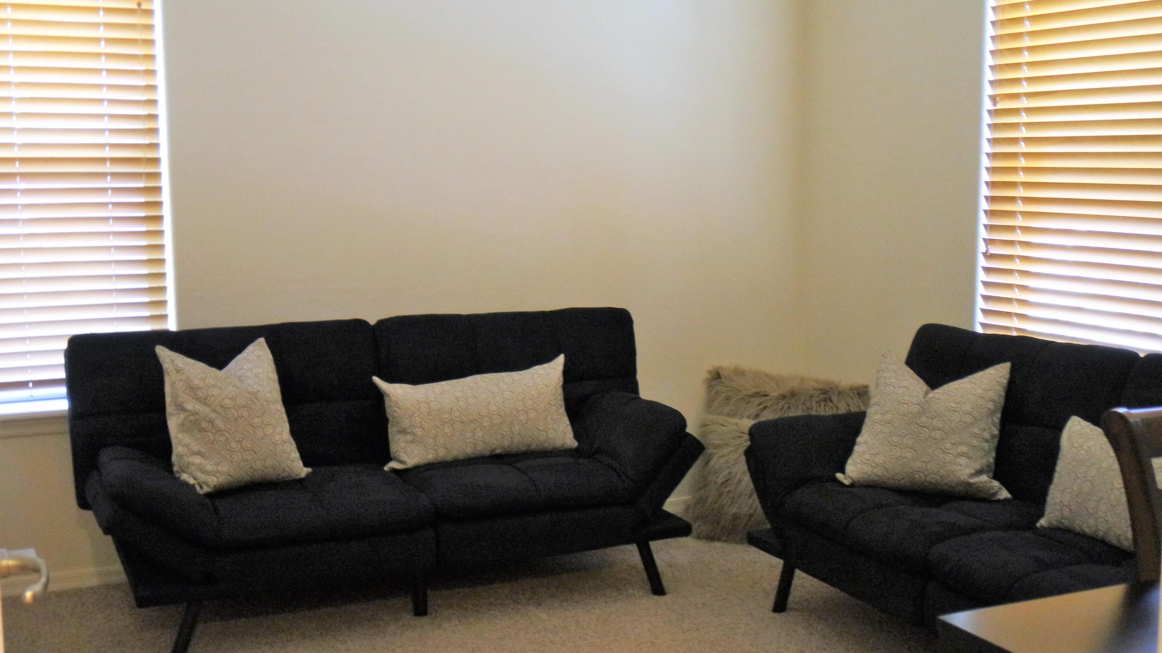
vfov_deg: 28.3
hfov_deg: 48.4
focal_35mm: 42
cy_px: 342
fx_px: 1294
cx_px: 581
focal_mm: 15
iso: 1600
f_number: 4
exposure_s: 1/15
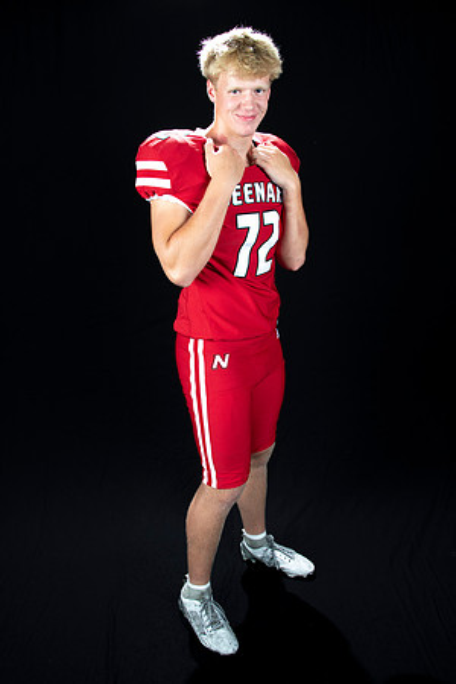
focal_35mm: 28
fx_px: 532
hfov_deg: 46.4
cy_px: 342
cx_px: 228
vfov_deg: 65.5
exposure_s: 1/160
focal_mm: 28
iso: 320
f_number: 9
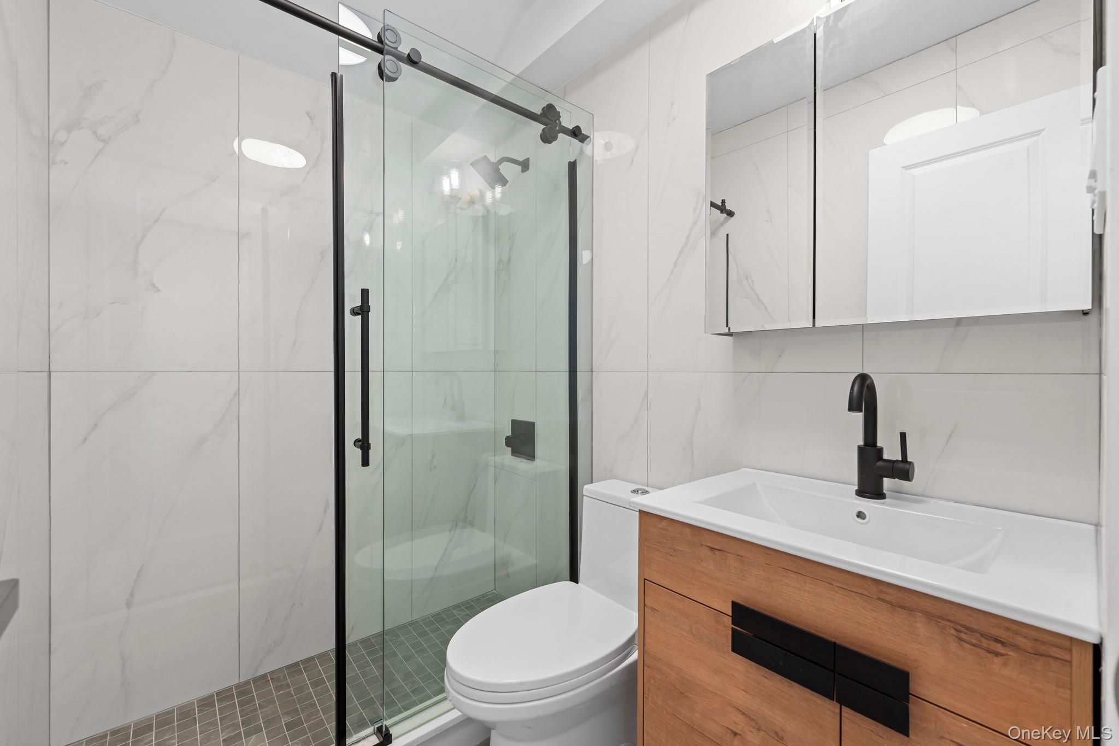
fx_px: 435
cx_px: 560
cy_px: 373
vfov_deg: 81.2
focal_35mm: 14
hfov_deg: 104.3
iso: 640
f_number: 9
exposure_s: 1/8
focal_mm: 14
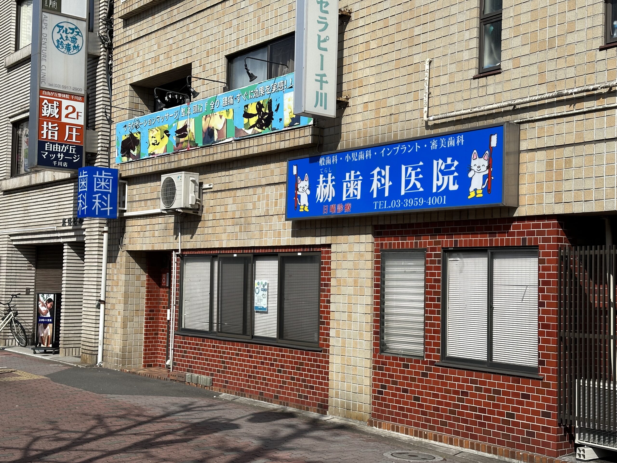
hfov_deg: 39.7
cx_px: 308
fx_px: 856
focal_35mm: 48
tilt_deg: +2.9
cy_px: 232
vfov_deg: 30.3
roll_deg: -1.3
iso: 64
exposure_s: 1/5556
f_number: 1.78
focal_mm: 6.86
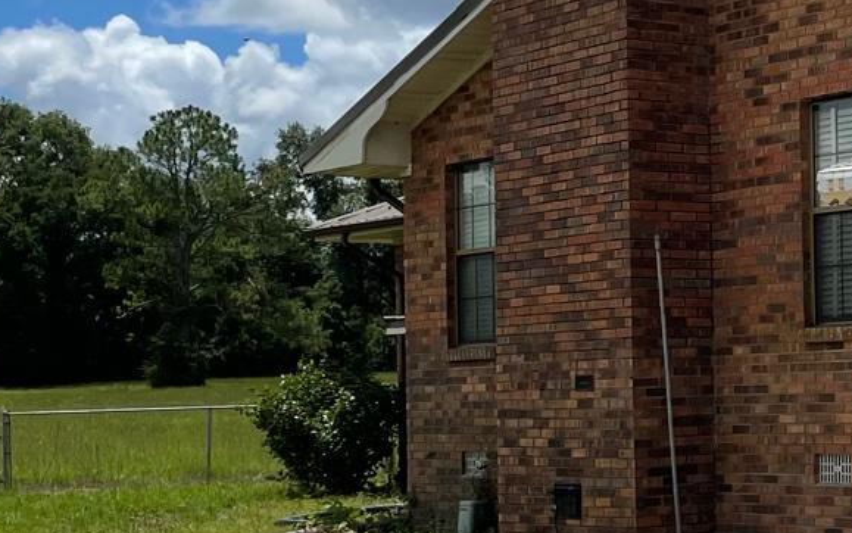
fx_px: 2229
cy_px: 359
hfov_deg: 19.8
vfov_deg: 13.6
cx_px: 1133
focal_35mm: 96
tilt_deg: +2.3
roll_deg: +2.2
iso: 32
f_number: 1.6
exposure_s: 1/5814
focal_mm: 4.2
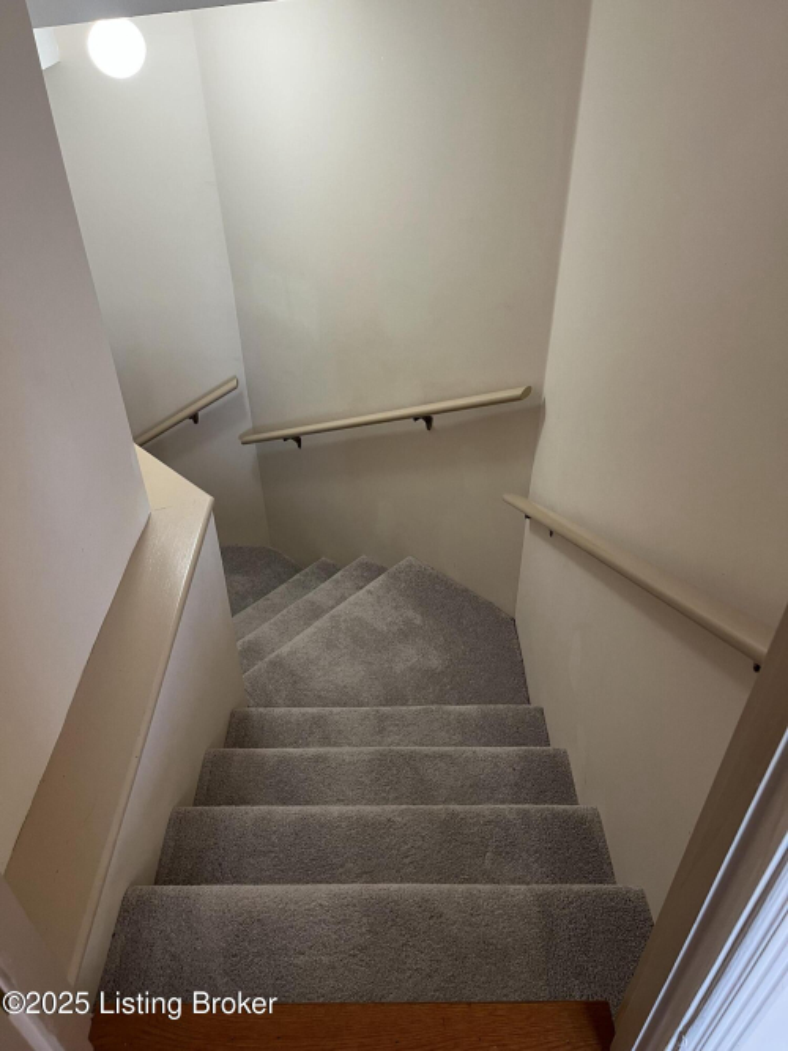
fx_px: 789
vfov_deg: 67.3
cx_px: 394
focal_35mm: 26
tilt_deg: -38.4
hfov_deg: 53.0
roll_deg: +1.4
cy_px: 526
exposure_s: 1/60
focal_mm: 5.1
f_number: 1.6
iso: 125
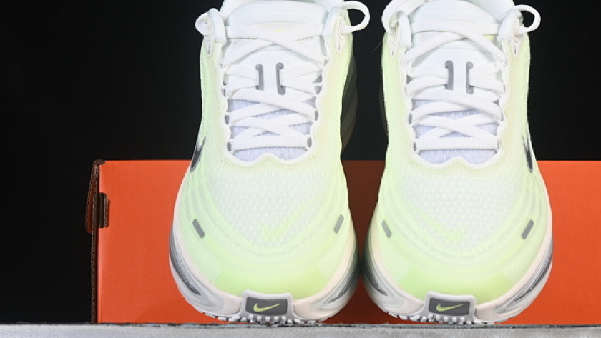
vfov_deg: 12.0
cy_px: 166
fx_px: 1610
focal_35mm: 101
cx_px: 364
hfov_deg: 21.1
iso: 160
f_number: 8
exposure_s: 1/80
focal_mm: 50
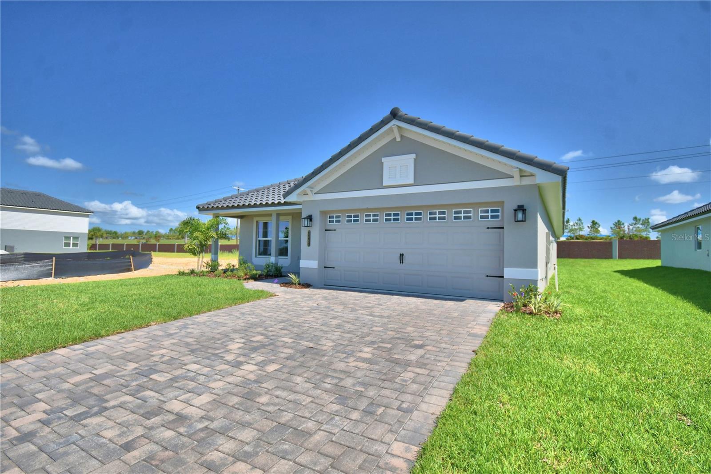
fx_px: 336
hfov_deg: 93.3
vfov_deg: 70.4
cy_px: 237
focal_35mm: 17
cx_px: 356
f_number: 4.8
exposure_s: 1/1600
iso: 100
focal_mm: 11.5
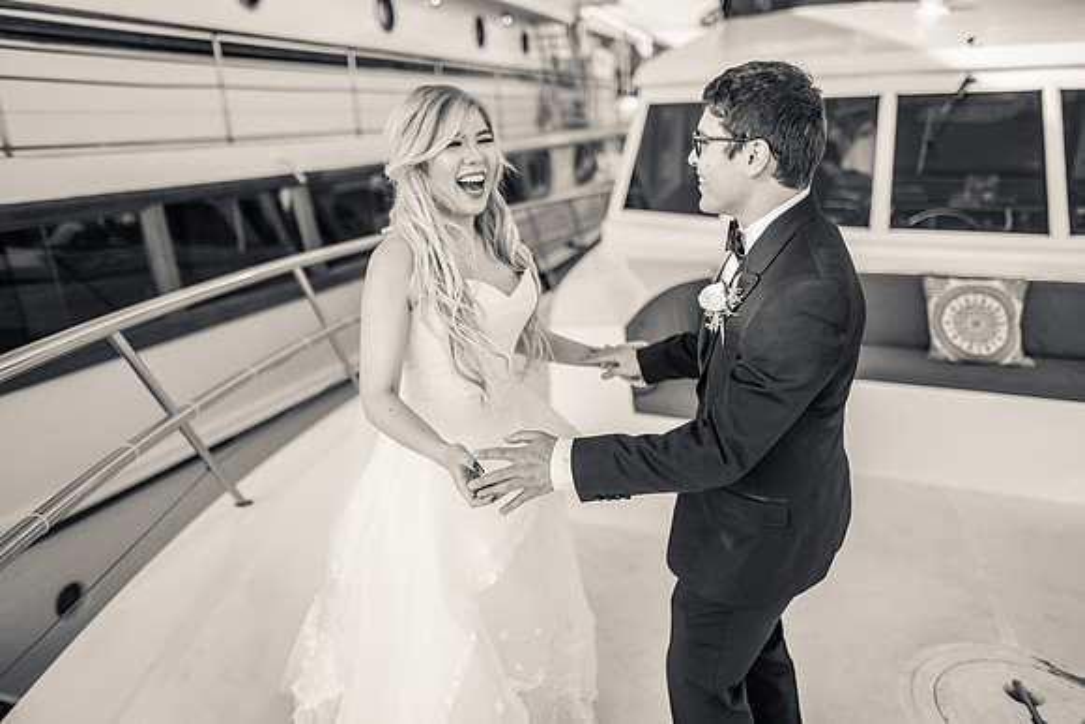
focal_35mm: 24
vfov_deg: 53.2
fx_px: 723
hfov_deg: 73.7
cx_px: 542
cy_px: 362
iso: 160
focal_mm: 24
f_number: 1.4
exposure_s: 1/4000
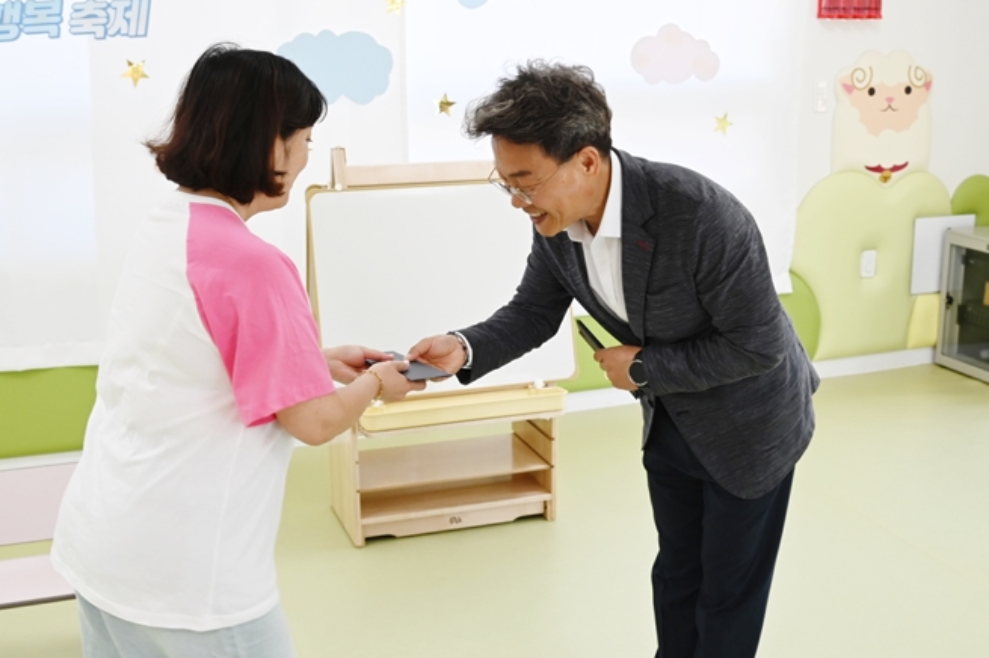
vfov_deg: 30.5
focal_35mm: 44
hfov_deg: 44.5
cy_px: 306
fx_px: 1208
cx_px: 515
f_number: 4.5
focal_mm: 24
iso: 500
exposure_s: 1/125
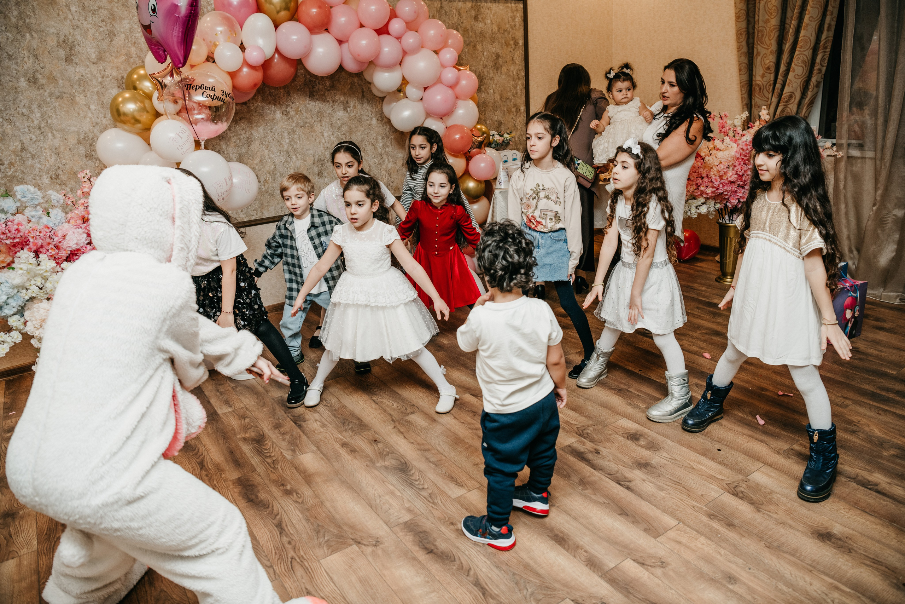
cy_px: 302
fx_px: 603
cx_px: 452
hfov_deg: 73.7
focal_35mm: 24
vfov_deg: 53.1
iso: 200
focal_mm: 24
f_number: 4
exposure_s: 1/160
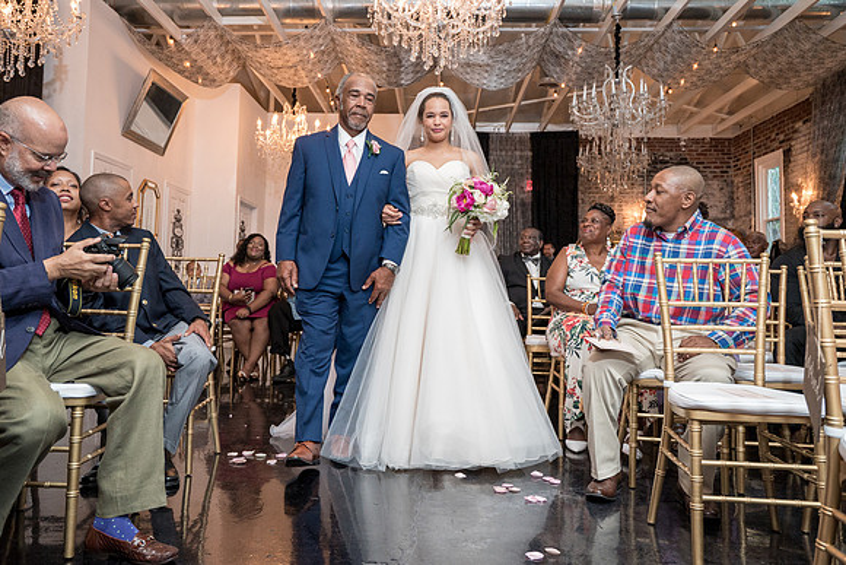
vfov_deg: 45.1
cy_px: 246
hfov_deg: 63.9
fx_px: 678
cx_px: 407
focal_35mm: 29
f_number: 4
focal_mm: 25
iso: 2000
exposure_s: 1/200
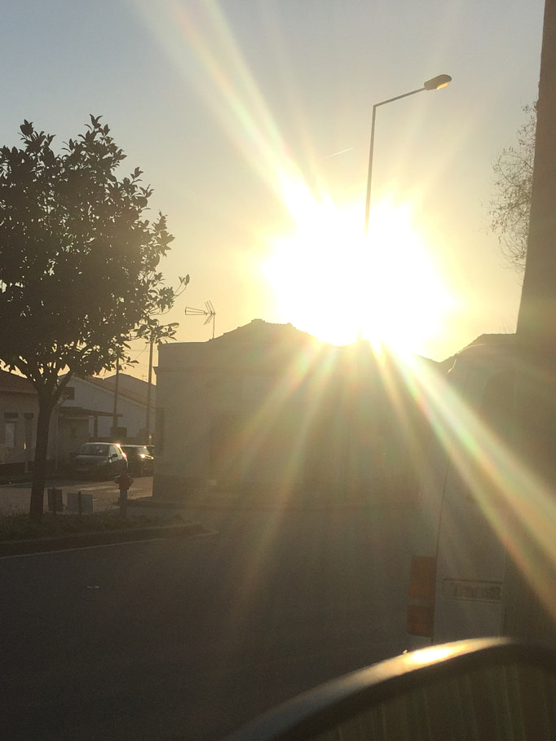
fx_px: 1093
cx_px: 221
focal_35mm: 51
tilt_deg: -8.9
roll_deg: -3.2
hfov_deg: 28.5
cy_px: 590
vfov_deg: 36.3
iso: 32
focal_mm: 4.15
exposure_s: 1/4405
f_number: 2.2
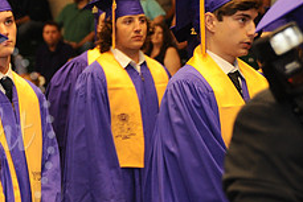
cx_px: -71
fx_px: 2089
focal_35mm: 248
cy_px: 137
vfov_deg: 5.5
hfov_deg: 8.2
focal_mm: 98
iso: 1250
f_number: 5.6
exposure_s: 1/60
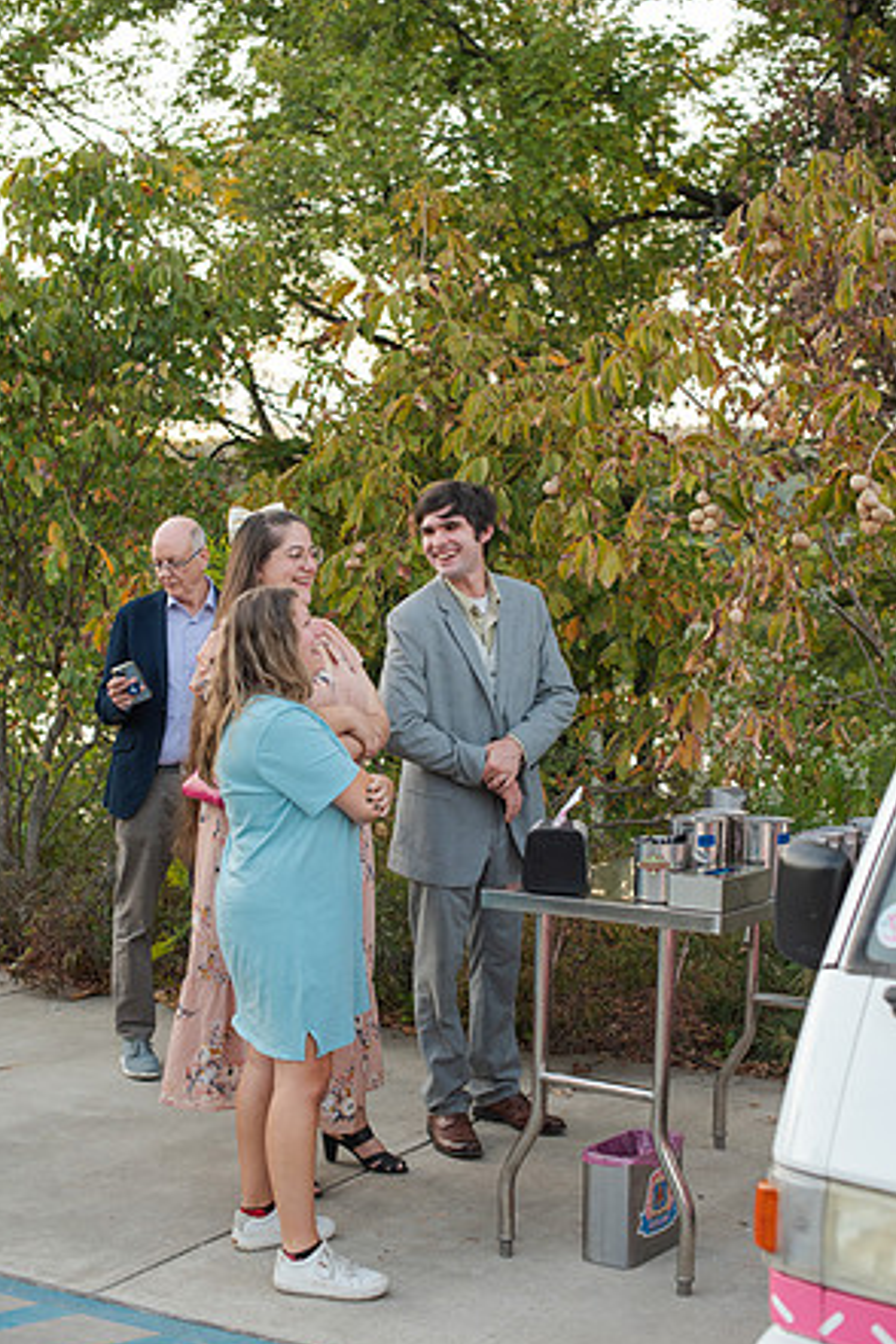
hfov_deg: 26.5
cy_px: 680
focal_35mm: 51
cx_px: 445
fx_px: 1904
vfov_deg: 38.9
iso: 800
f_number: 4
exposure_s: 1/400
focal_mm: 50
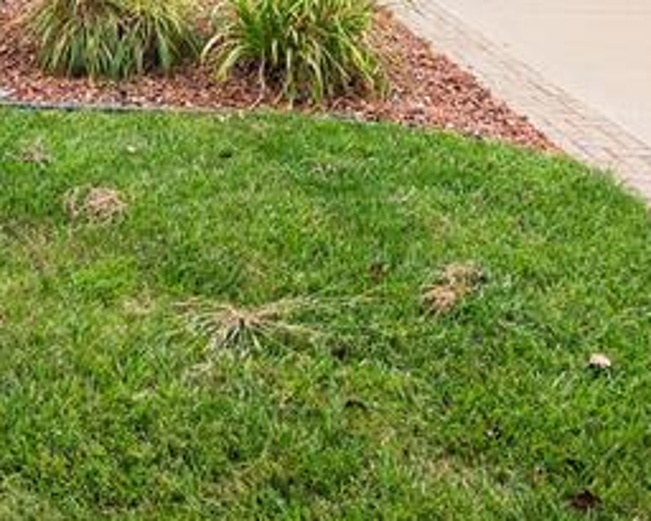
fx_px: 1156
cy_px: -189
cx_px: 117
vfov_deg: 22.3
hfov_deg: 30.6
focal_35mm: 60
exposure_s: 1/20
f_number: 4
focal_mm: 16
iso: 100
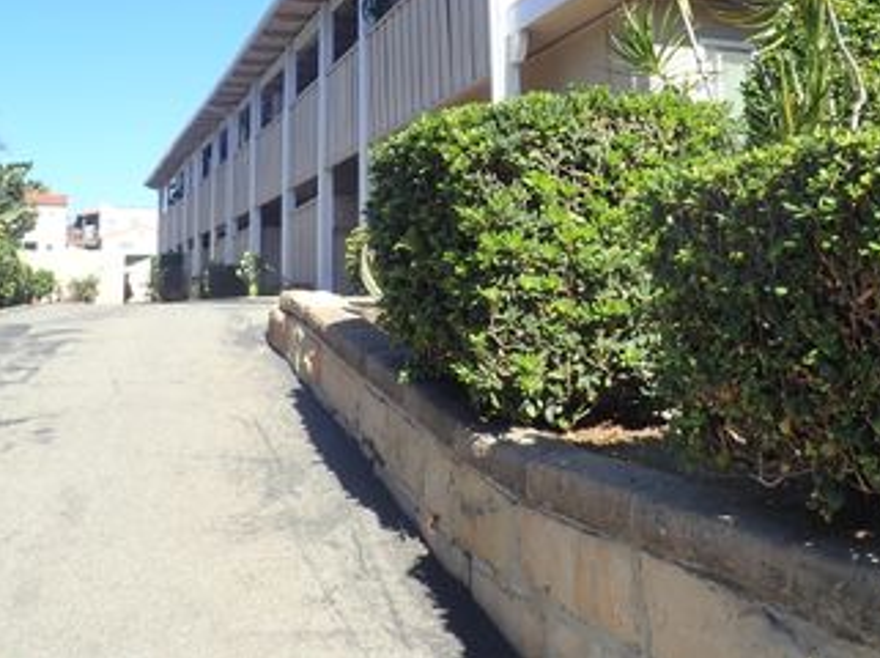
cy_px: 152
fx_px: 990
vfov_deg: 35.8
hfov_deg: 47.8
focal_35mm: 39
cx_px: 504
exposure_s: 1/640
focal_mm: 4.5
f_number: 2.8
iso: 100
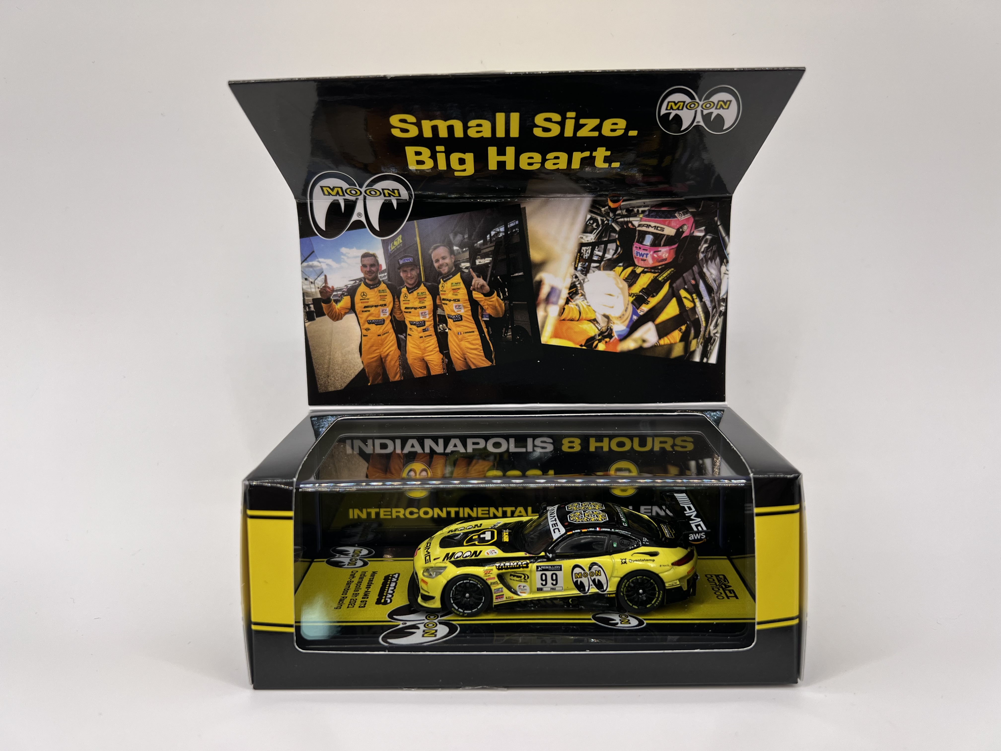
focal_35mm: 26
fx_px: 752
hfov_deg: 67.3
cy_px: 376
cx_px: 500
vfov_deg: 53.1
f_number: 1.5
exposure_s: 1/366
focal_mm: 5.7
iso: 50
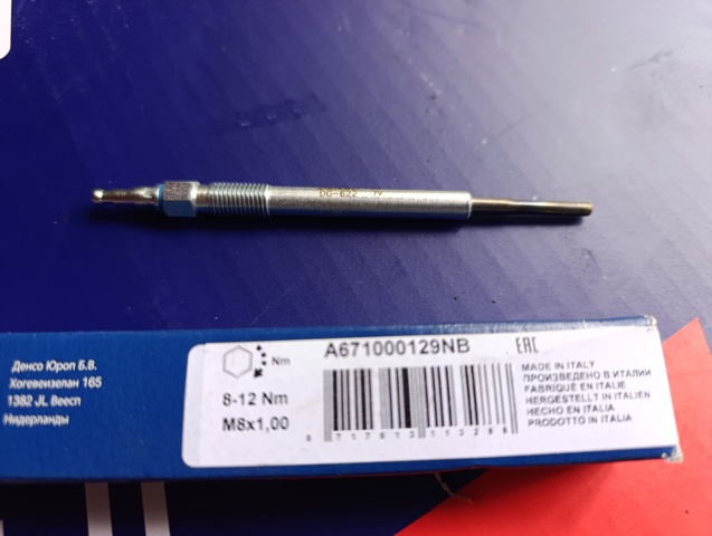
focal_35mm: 23
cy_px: 268
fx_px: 474
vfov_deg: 59.0
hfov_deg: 73.8
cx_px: 356
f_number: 1.6
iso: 500
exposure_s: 1/100
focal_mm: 6.14
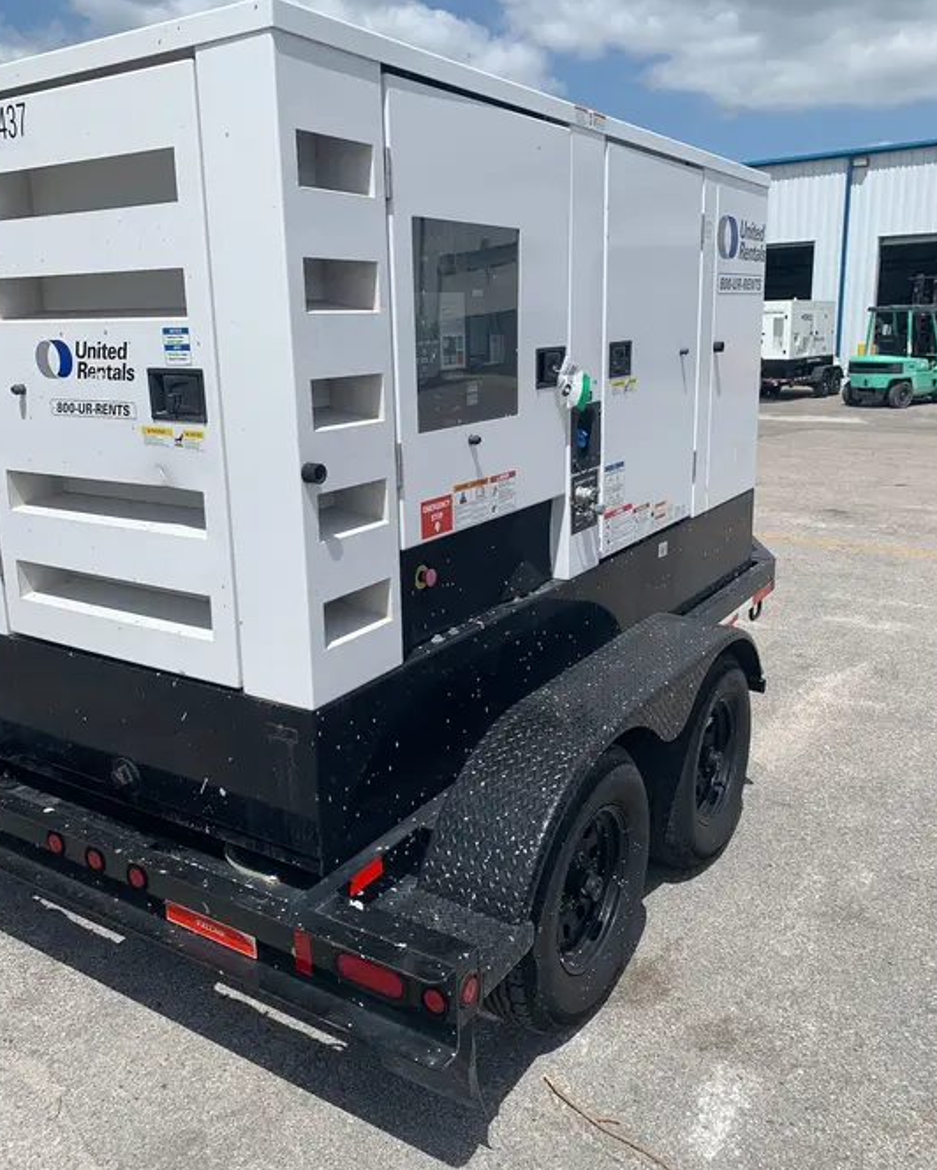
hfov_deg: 51.6
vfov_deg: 62.2
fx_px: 970
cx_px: 461
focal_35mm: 28
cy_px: 558
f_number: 1.8
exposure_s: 1/4464
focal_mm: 4.25
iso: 25
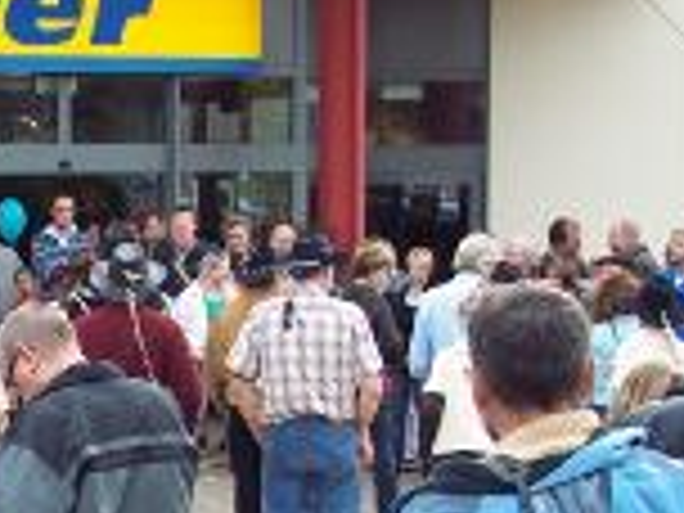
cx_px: -297
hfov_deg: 14.5
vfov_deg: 11.4
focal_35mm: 128
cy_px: 538
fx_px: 2529
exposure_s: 1/180
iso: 100
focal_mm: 8
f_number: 3.4
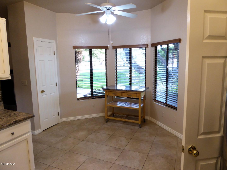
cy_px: 85
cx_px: 114
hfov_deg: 69.4
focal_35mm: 25
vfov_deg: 54.9
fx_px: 164
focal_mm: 4.3
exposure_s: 1/60
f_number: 3.3
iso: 320
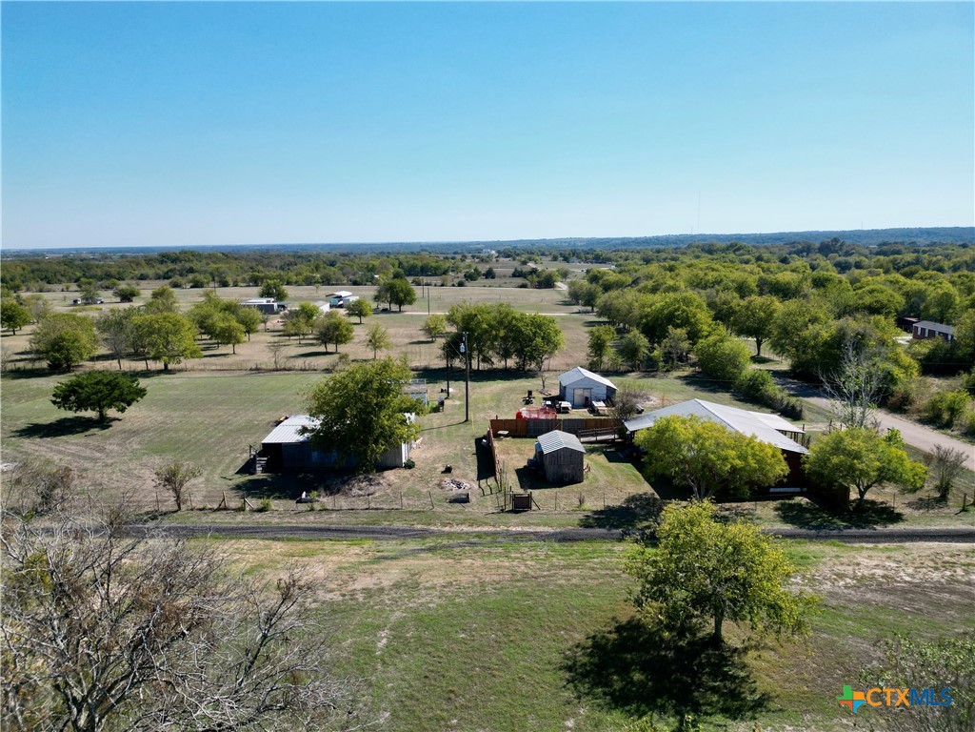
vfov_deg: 56.8
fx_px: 676
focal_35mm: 24
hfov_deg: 71.6
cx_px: 488
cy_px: 366
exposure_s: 1/4000
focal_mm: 6.72
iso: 160
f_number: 1.7
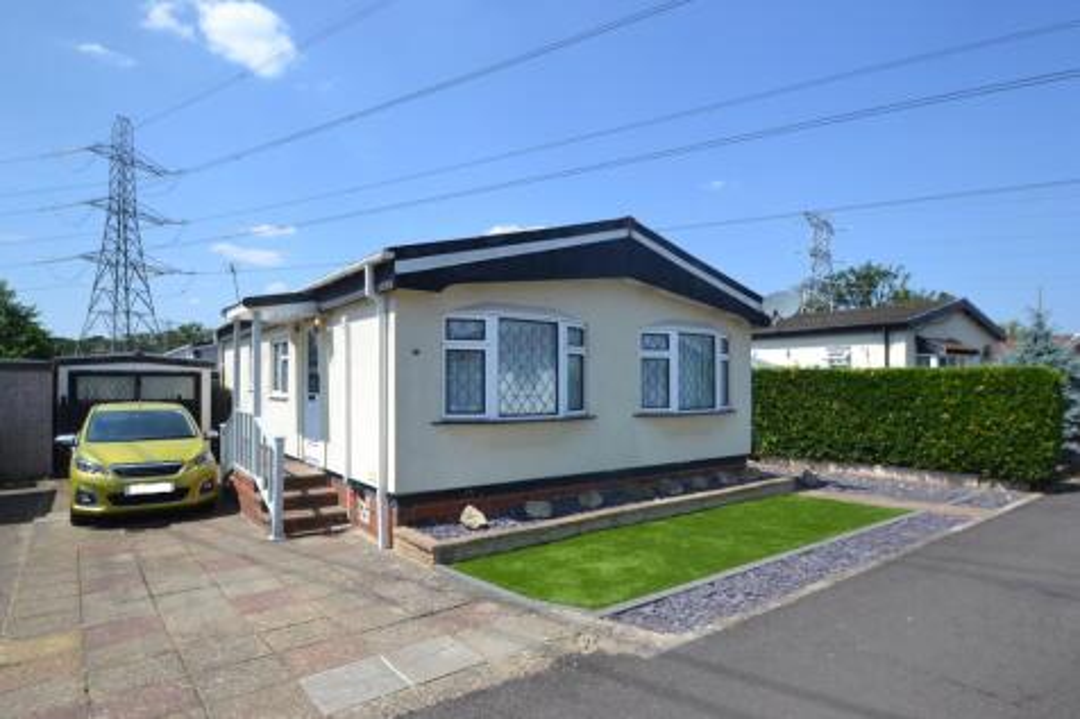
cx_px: 540
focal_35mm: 18
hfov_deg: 90.0
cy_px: 360
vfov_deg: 67.3
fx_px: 540
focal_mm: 12
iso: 100
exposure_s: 1/250
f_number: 7.1
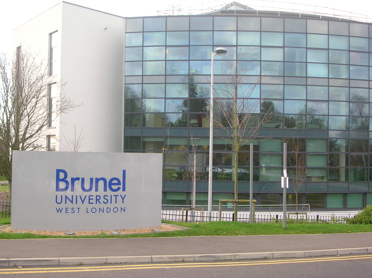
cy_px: 139
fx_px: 515
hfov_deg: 39.7
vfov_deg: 30.2
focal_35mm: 48
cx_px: 186
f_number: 3.2
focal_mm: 8
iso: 50
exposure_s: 1/125
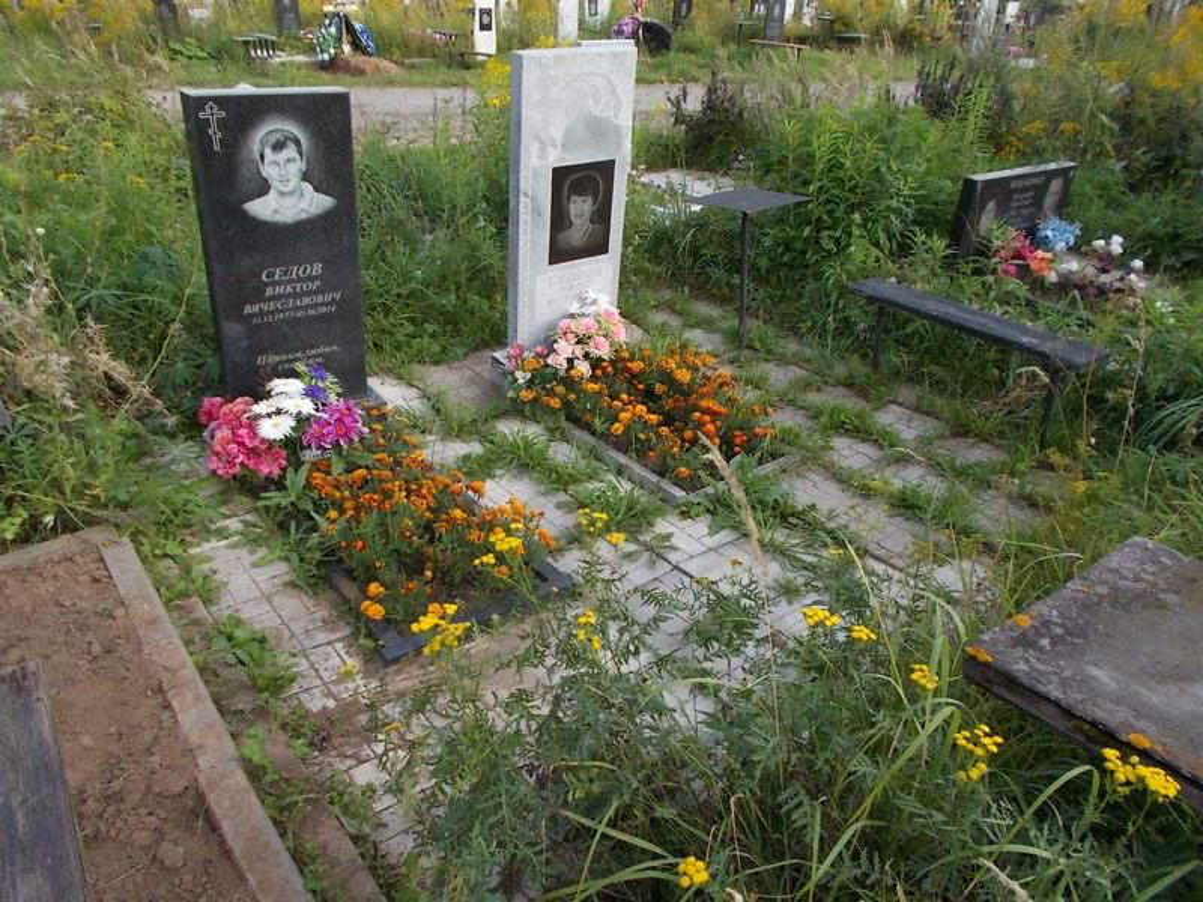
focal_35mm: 26
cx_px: 602
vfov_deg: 53.1
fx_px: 904
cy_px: 451
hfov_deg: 67.3
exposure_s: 1/200
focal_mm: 4.6
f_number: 3.2
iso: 80
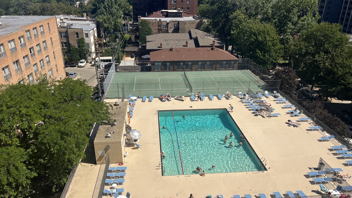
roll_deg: -0.3
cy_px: 116
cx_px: 178
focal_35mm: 29
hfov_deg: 66.1
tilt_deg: -25.0
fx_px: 271
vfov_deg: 40.0
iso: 50
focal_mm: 5.7
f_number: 1.5
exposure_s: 1/3460
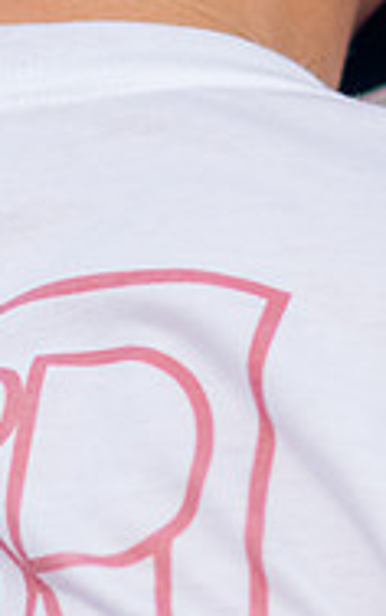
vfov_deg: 3.9
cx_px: -91
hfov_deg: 2.4
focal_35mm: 539
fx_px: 9045
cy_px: 589
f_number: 2
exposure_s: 1/2500
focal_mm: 105
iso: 400
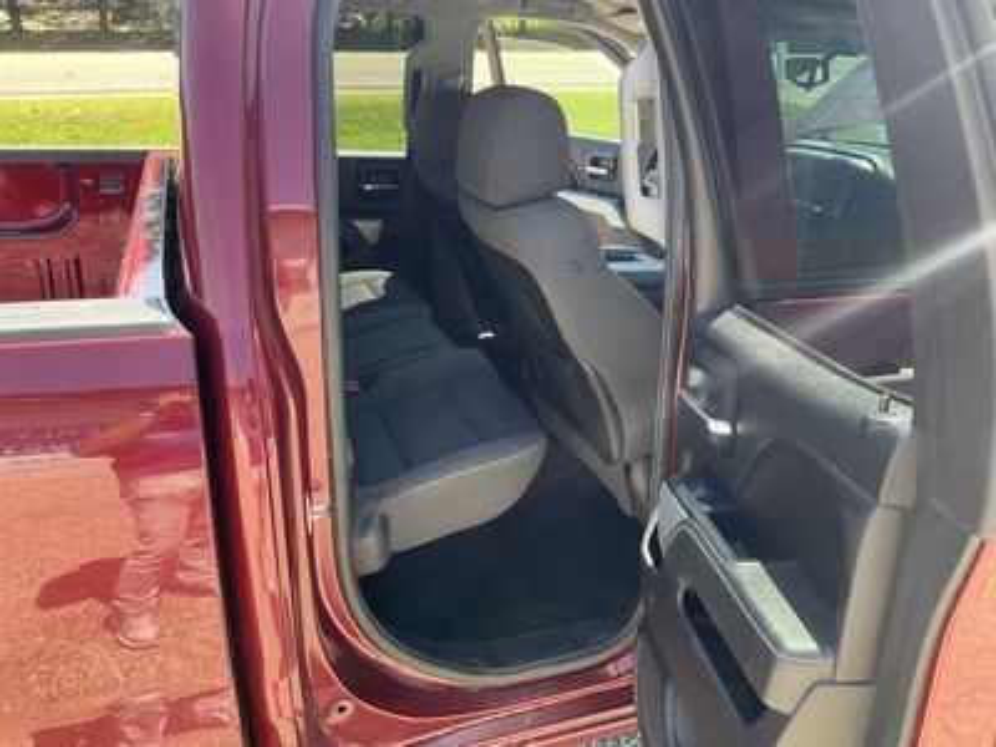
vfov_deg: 48.2
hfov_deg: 61.7
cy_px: 374
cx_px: 498
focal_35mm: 29
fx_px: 834
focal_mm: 3
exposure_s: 1/132
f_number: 1.8
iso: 32
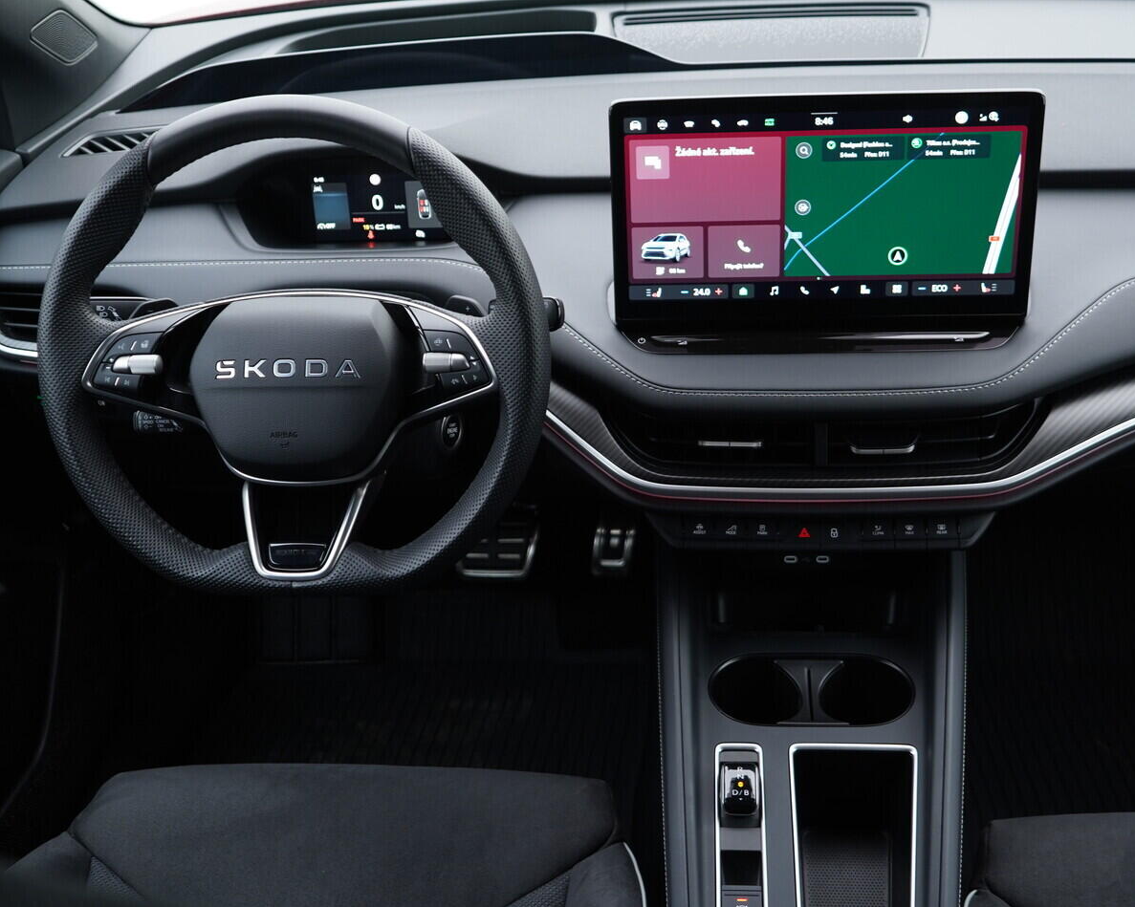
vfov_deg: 36.5
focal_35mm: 41
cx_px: 596
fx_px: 1377
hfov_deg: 44.8
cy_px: 458
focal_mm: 24
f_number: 2.8
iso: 250
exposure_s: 1/40
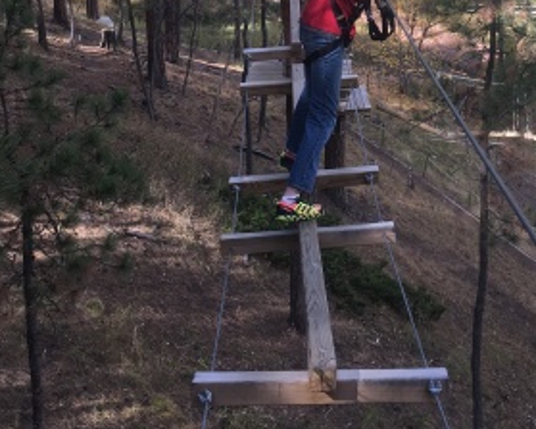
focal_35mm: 65
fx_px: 1031
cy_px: -13
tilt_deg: -12.4
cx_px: 352
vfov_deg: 22.5
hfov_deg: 29.0
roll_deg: +2.6
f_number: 2.2
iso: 25
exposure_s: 1/289
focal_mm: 4.15
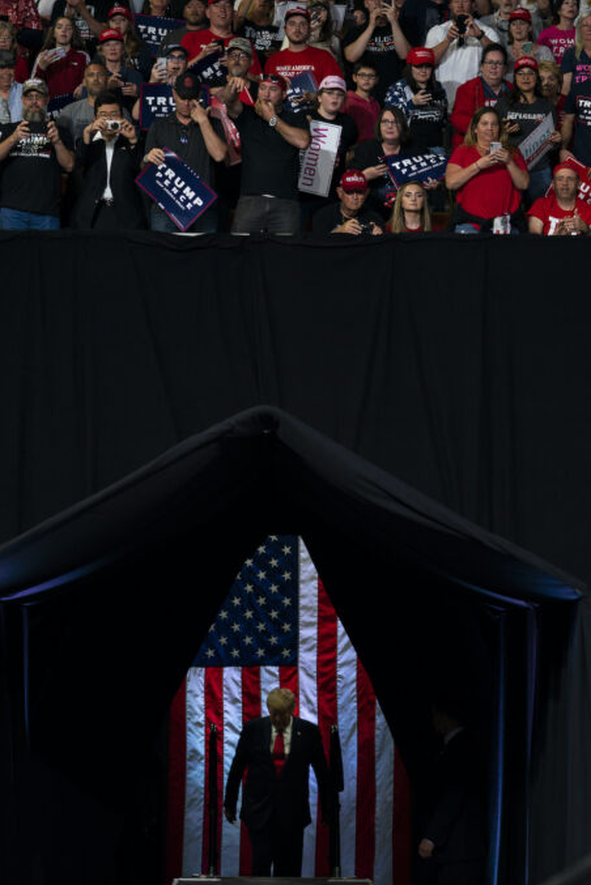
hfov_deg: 10.3
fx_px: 3272
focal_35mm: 133
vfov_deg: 15.4
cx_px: 281
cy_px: 444
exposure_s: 1/640
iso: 1600
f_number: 2.8
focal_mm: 88
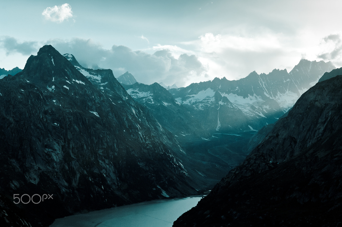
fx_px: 626
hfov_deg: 30.5
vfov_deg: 20.6
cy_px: 114
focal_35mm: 66
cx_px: 171
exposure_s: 1/400
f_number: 7.1
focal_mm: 44
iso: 320
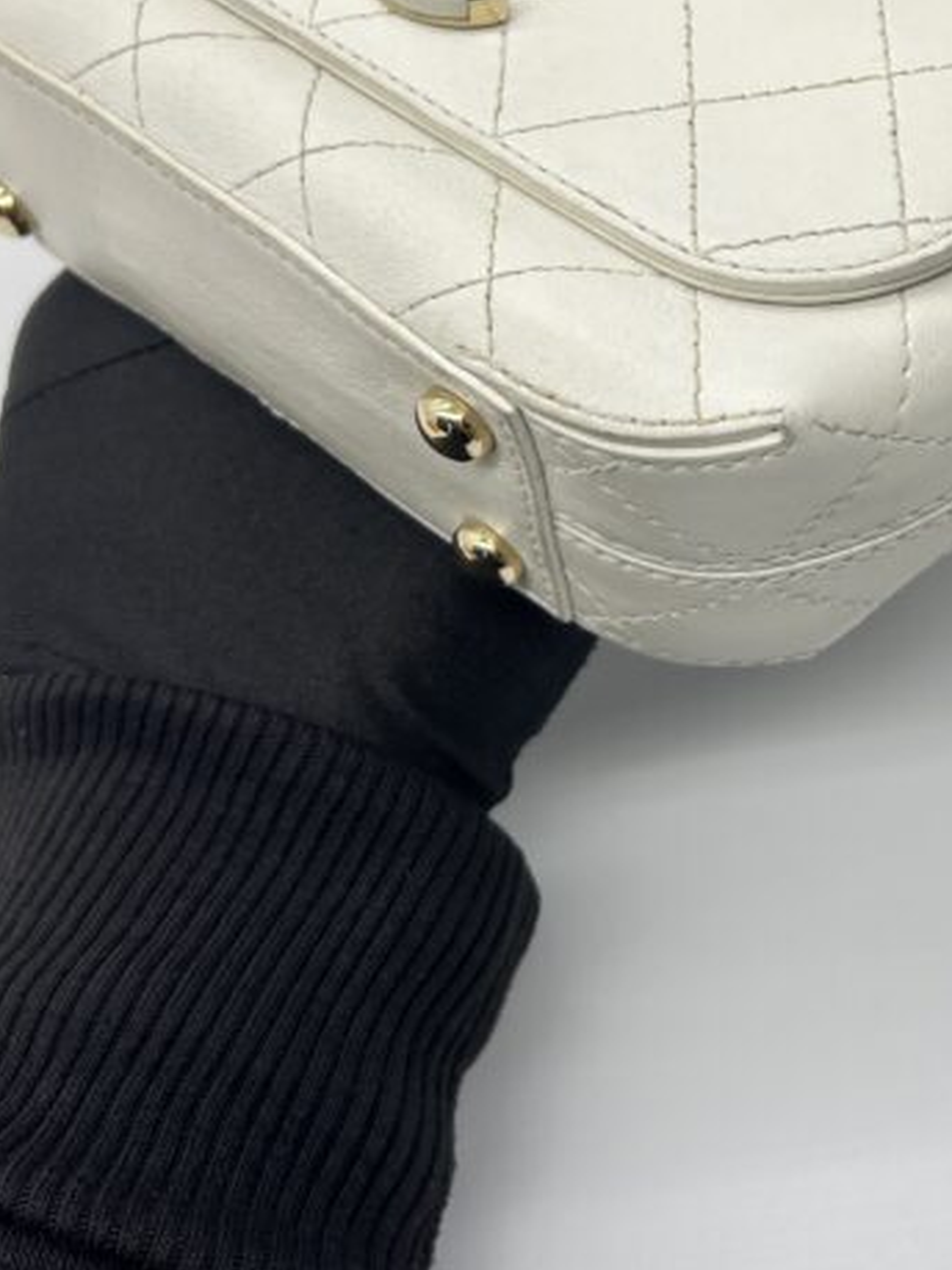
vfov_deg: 32.4
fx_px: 2128
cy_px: 257
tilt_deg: -47.0
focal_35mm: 58
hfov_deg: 25.0
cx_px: 697
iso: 32
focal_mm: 5.7
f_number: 1.5
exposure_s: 1/141
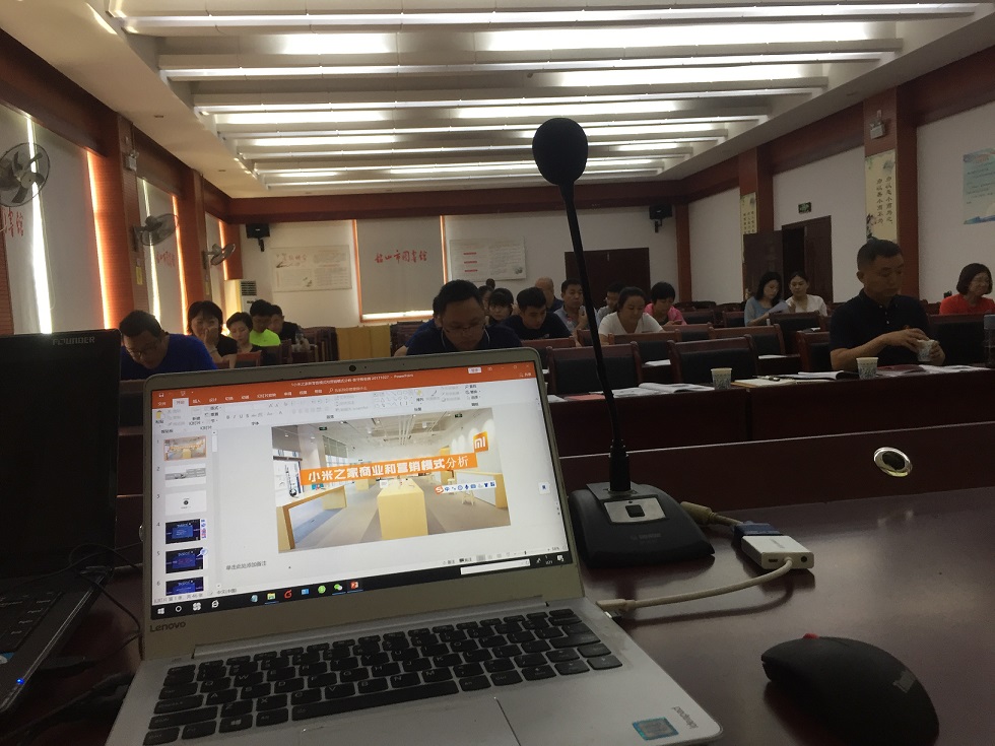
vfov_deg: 48.2
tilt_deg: -4.3
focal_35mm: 29
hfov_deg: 61.7
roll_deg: +1.6
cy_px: 373
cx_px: 498
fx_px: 834
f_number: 2.2
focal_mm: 4.15
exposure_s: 1/33
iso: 80
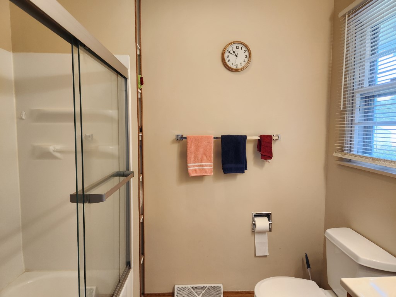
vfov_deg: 58.9
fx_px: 263
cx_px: 198
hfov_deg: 73.9
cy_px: 148
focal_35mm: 23
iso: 250
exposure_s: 1/120
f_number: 1.8
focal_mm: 5.4
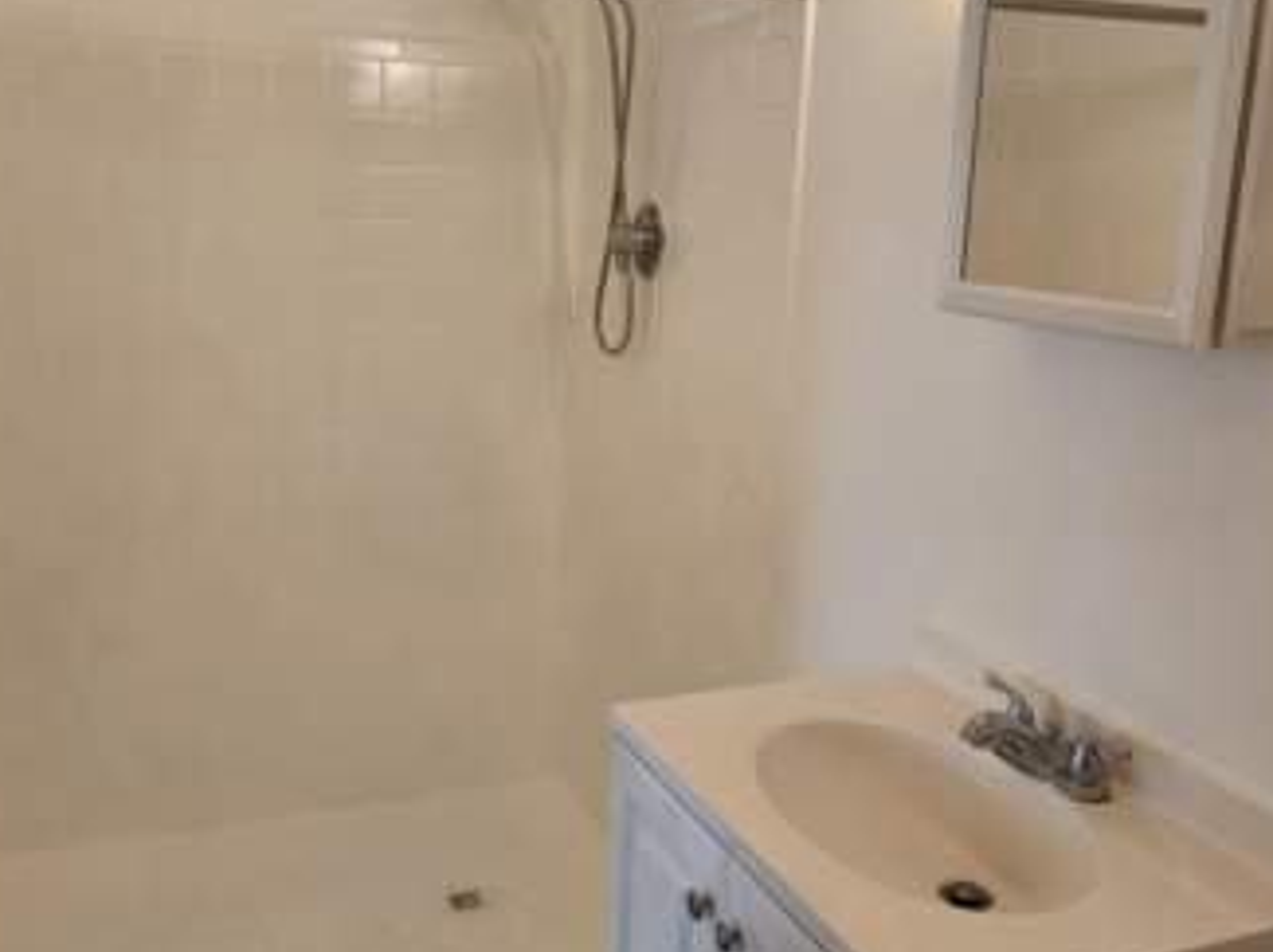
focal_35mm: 34
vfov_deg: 41.7
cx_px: 568
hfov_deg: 53.9
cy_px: 425
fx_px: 1249
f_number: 1.8
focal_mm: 5.4
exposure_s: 1/120
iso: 80
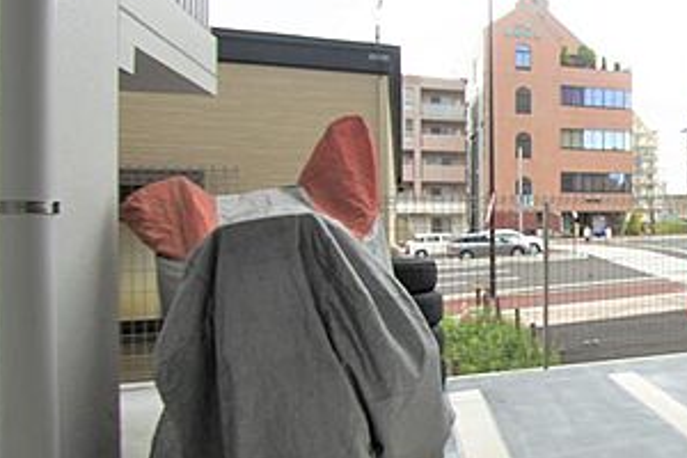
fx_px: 611
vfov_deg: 41.0
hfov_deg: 46.8
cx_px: 717
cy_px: 195
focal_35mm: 32
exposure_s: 1/60
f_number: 5
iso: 100
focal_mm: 10
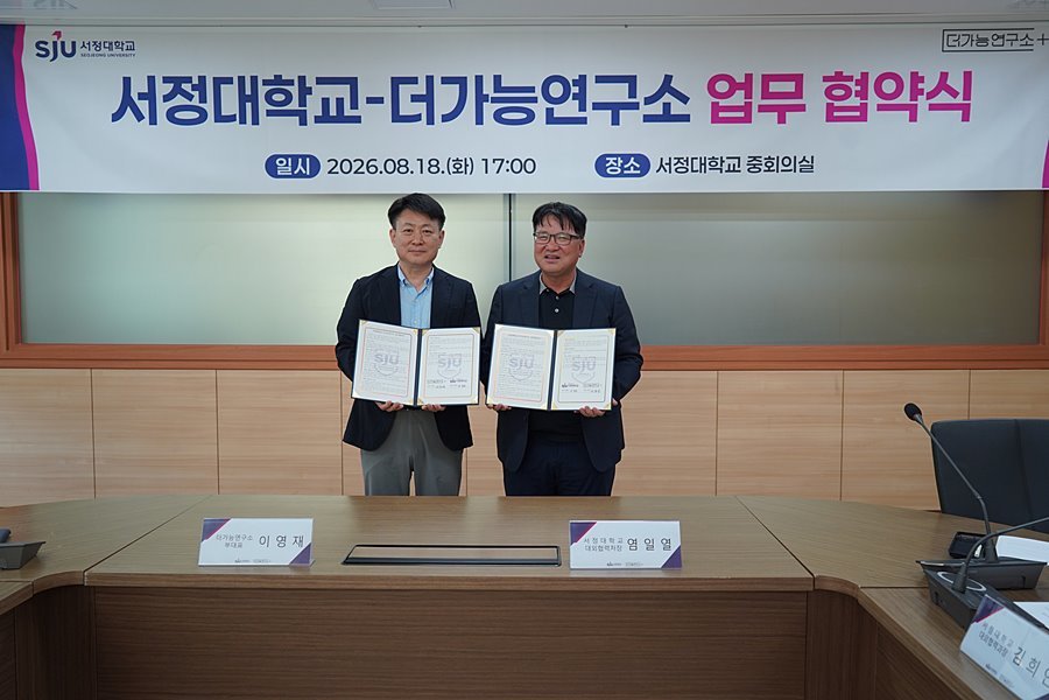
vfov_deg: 45.0
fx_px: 845
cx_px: 524
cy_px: 350
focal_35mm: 29
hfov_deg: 63.7
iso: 640
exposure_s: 1/160
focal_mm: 29
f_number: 4
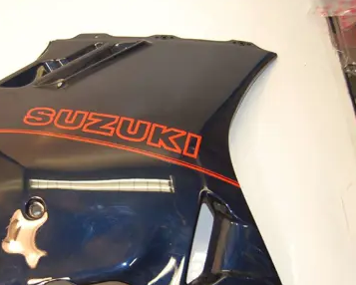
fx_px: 495
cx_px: 120
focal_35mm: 47
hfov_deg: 39.1
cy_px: 173
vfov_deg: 32.0
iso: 400
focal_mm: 22
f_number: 3.8
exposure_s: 1/60
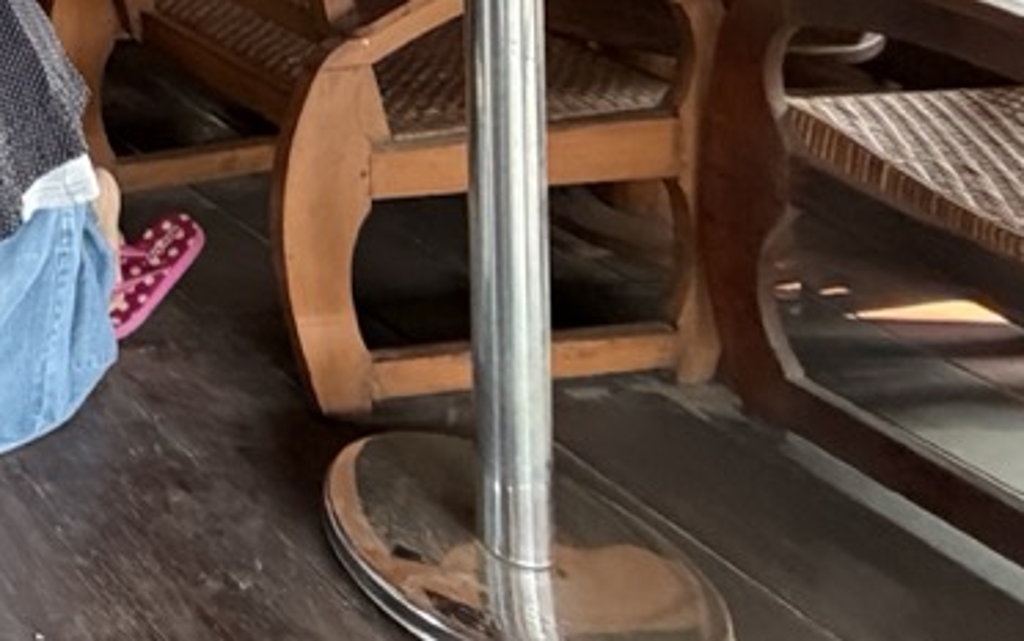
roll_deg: -0.6
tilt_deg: -1.6
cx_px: -509
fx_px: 1424
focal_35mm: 51
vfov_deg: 19.0
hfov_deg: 27.4
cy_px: -531
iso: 640
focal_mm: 2.22
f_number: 2.2
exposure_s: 1/60
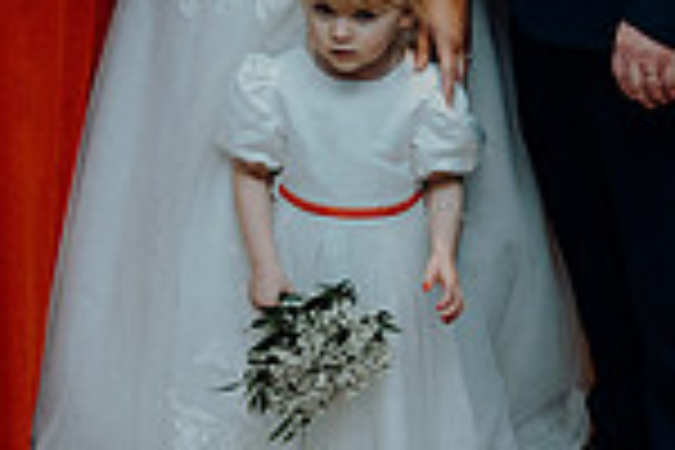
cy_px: -83
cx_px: 454
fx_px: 1856
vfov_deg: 13.5
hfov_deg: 20.5
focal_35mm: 99
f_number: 5
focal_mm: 25
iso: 2500
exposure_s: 1/160
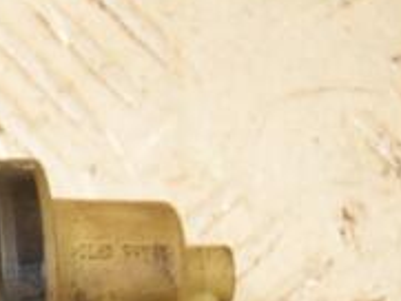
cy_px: 412
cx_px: -222
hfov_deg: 5.1
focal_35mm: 382
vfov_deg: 3.9
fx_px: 4428
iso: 800
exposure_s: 1/200
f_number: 6.3
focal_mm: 80
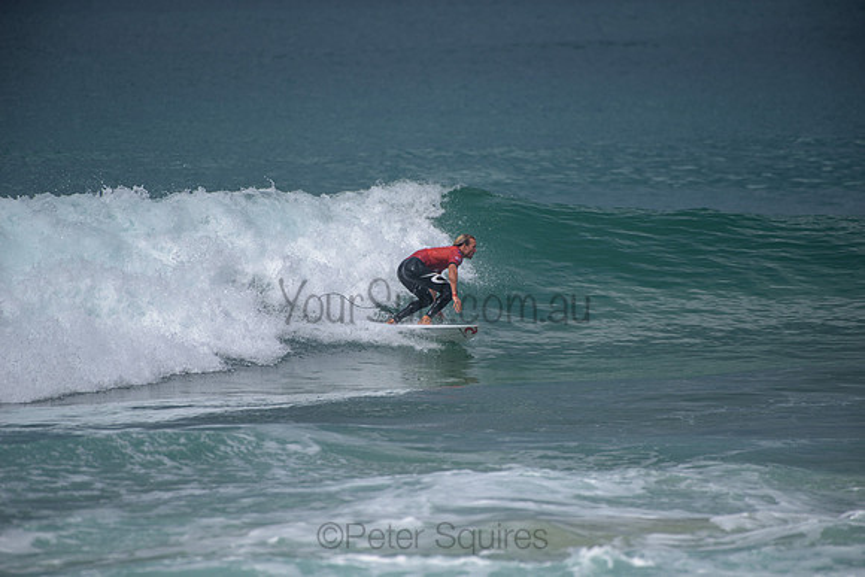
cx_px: 432
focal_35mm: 500
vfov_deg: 2.8
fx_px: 12016
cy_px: 288
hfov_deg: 4.1
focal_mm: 500
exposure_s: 1/2000
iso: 125
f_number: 5.6
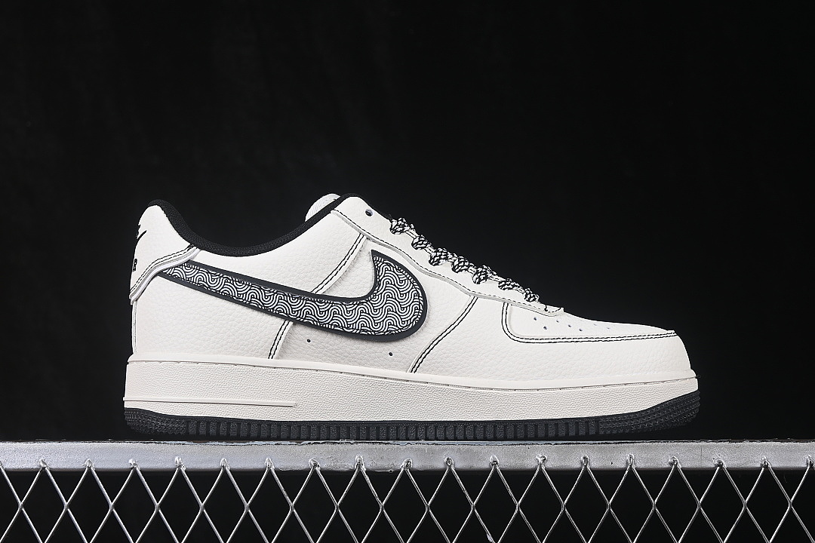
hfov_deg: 27.0
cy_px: 272
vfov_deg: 18.2
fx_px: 1698
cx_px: 408
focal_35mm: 75
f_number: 8
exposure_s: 1/80
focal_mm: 50
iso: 160
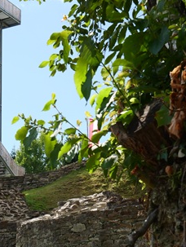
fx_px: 829
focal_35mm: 116
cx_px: 52
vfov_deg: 16.9
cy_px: 182
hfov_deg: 12.8
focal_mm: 22
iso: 100
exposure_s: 1/250
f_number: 5.6
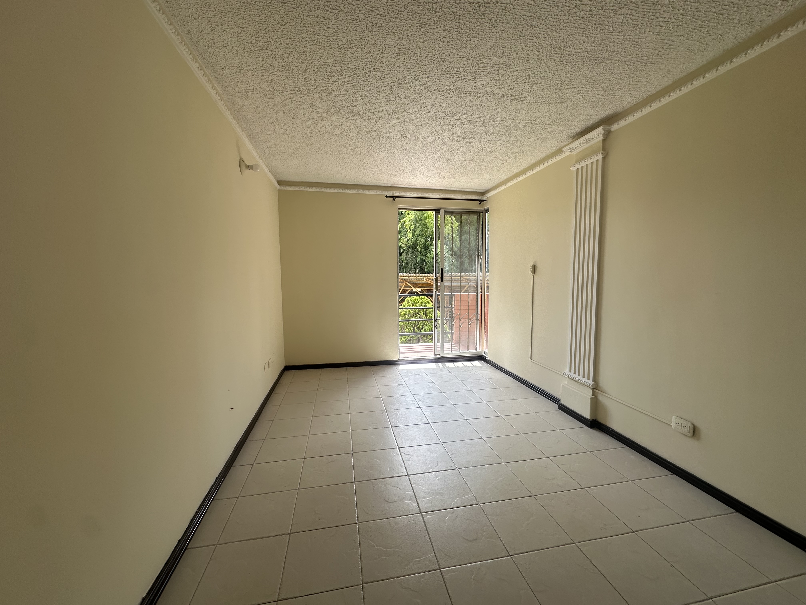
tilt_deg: -4.2
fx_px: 326
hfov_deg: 102.1
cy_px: 302
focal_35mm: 14
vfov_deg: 85.7
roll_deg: -0.3
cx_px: 403
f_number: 2.2
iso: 40
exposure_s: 1/201
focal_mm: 2.22
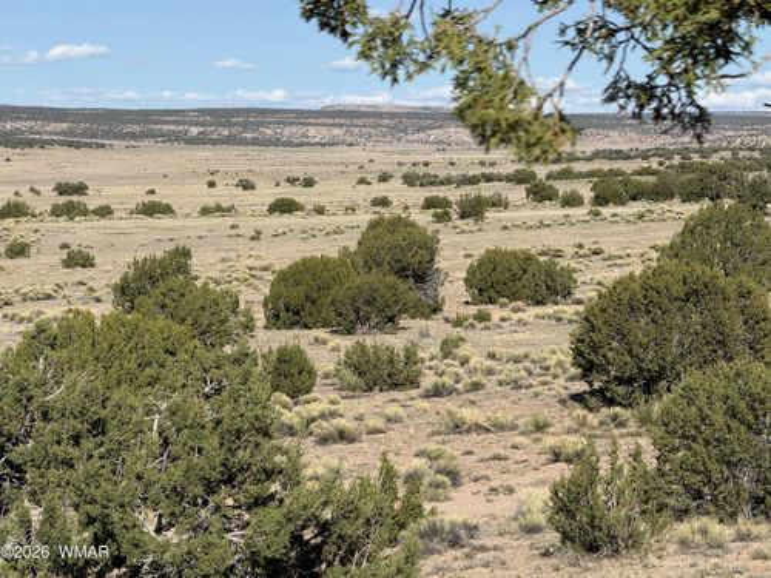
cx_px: 386
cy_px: 289
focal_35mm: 120
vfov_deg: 12.3
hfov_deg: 16.4
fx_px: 2673
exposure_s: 1/2283
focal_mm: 15.66
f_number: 2.8
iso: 50
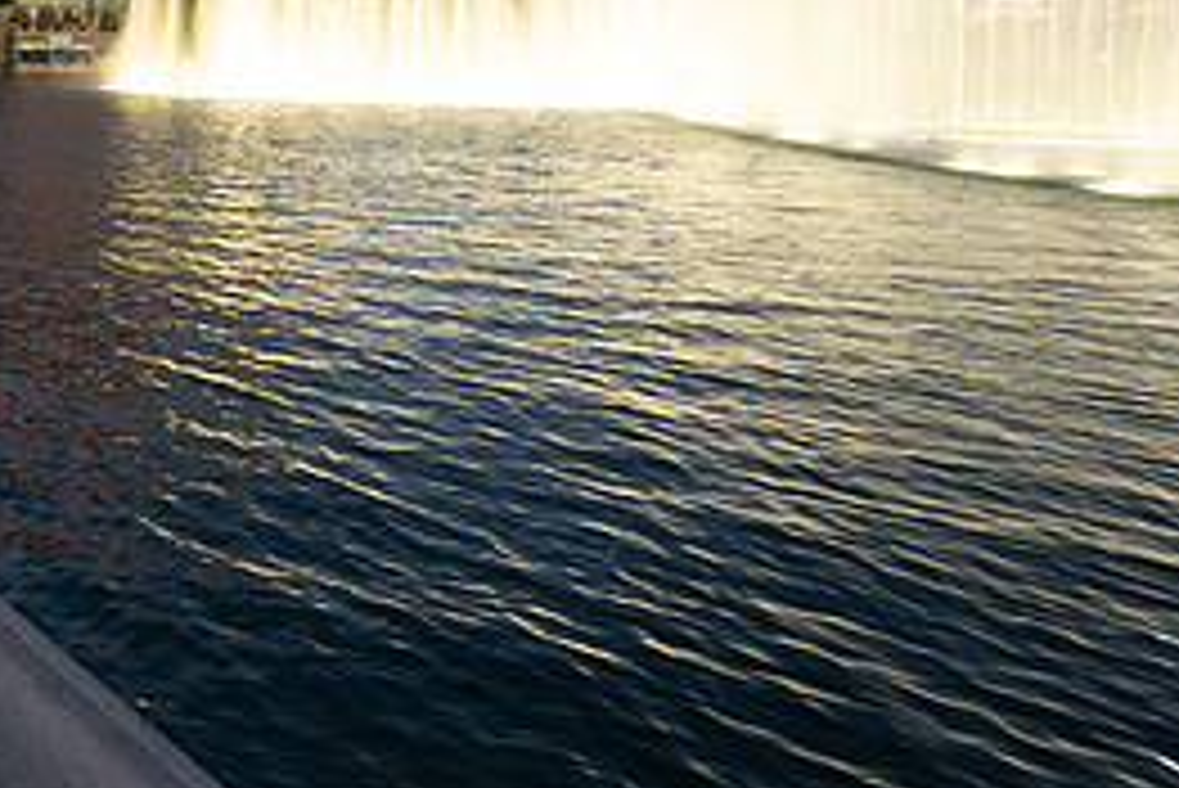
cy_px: 74
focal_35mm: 42
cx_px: -36
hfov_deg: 39.9
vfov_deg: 30.5
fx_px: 1376
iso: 2500
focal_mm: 19
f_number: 6.3
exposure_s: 1/60
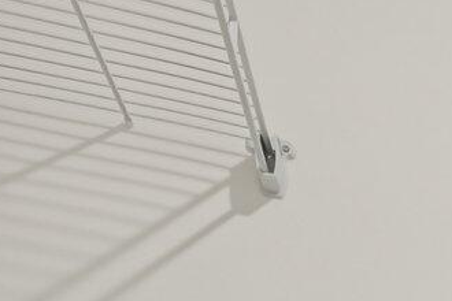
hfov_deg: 17.2
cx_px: 900
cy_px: 820
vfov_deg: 11.5
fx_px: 1092
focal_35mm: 87
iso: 400
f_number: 8
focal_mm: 14
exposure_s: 1/25
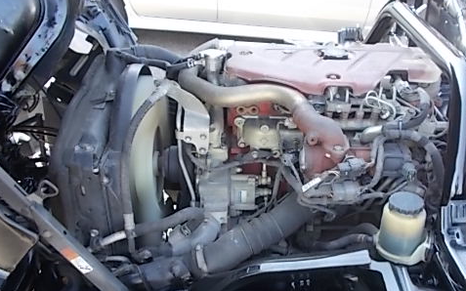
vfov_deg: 34.1
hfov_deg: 52.3
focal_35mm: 37
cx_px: 285
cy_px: 198
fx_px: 470
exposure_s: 1/40
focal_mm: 4.6
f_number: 3.2
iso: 80
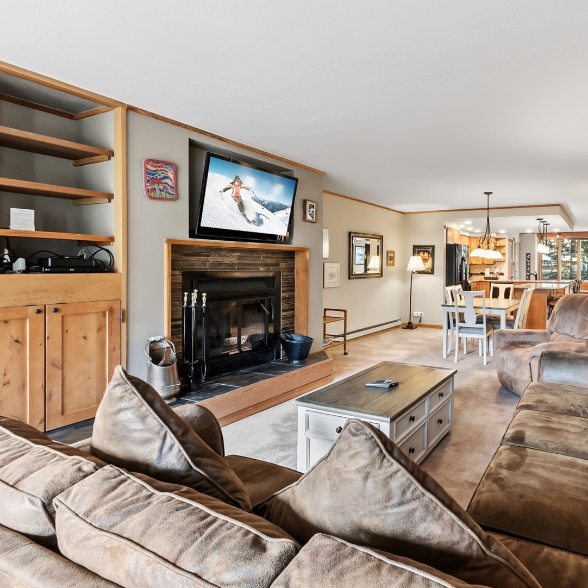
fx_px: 384
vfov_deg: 74.8
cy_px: 283
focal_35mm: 20
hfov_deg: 71.7
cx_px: 411
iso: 800
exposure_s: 1/20
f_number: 8
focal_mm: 10
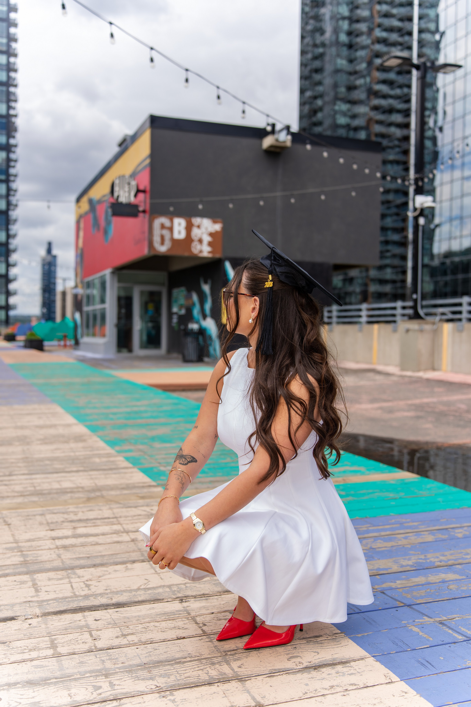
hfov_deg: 36.9
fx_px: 706
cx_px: 236
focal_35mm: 36
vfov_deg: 53.1
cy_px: 354
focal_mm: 36
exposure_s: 1/1000
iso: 100
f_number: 2.8
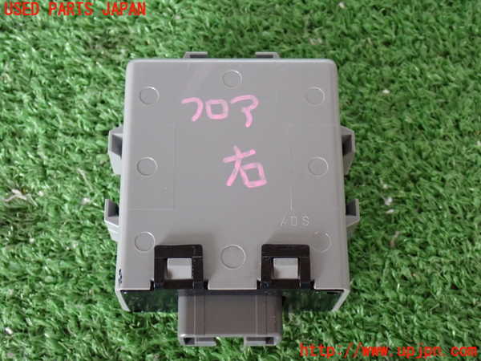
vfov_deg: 23.7
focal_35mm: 62
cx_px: 240
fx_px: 862
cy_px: 180
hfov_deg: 31.2
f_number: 3.6
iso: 640
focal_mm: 11.09
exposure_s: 1/60
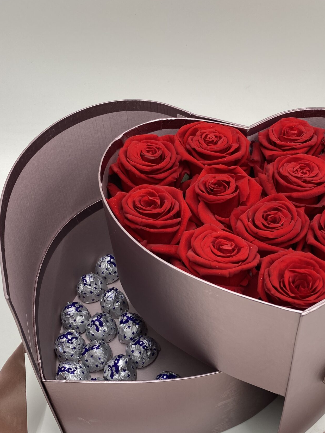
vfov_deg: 45.9
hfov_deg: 35.8
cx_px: 202
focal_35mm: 40
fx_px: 501
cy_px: 297
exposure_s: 1/104
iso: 40
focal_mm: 4.25
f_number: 1.8
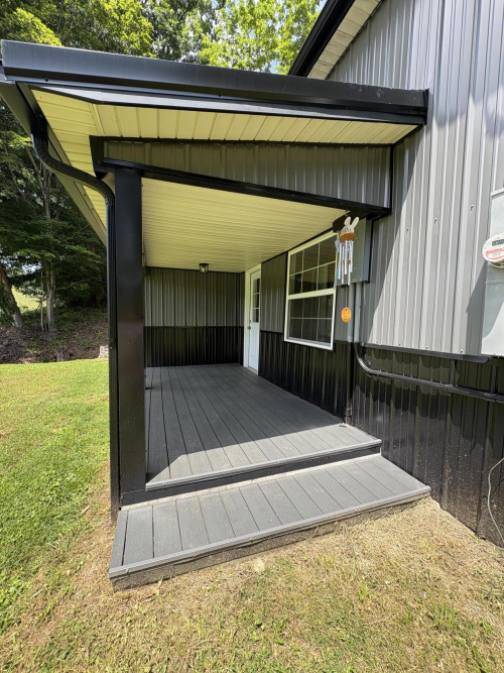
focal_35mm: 14
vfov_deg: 102.1
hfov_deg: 85.7
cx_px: 252
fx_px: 272
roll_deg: -1.2
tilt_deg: -2.9
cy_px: 336
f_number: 2.2
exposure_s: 1/309
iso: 40
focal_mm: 2.22
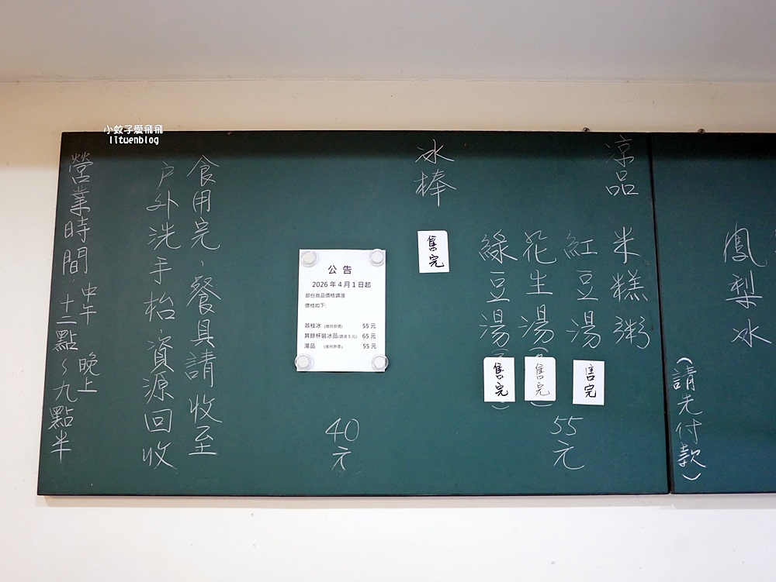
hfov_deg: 63.4
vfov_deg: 49.8
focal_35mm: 28
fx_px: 628
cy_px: 291
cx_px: 388
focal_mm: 14
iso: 1000
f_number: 2.5
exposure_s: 1/60
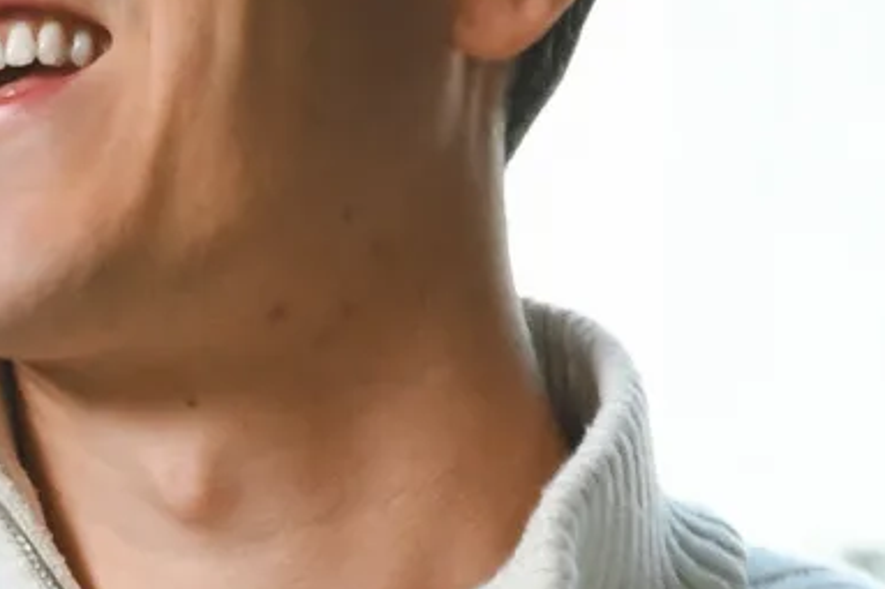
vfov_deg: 2.4
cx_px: -705
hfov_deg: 3.6
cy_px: 763
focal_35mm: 562
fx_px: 13809
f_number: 4.5
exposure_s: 1/100
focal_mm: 56
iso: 400
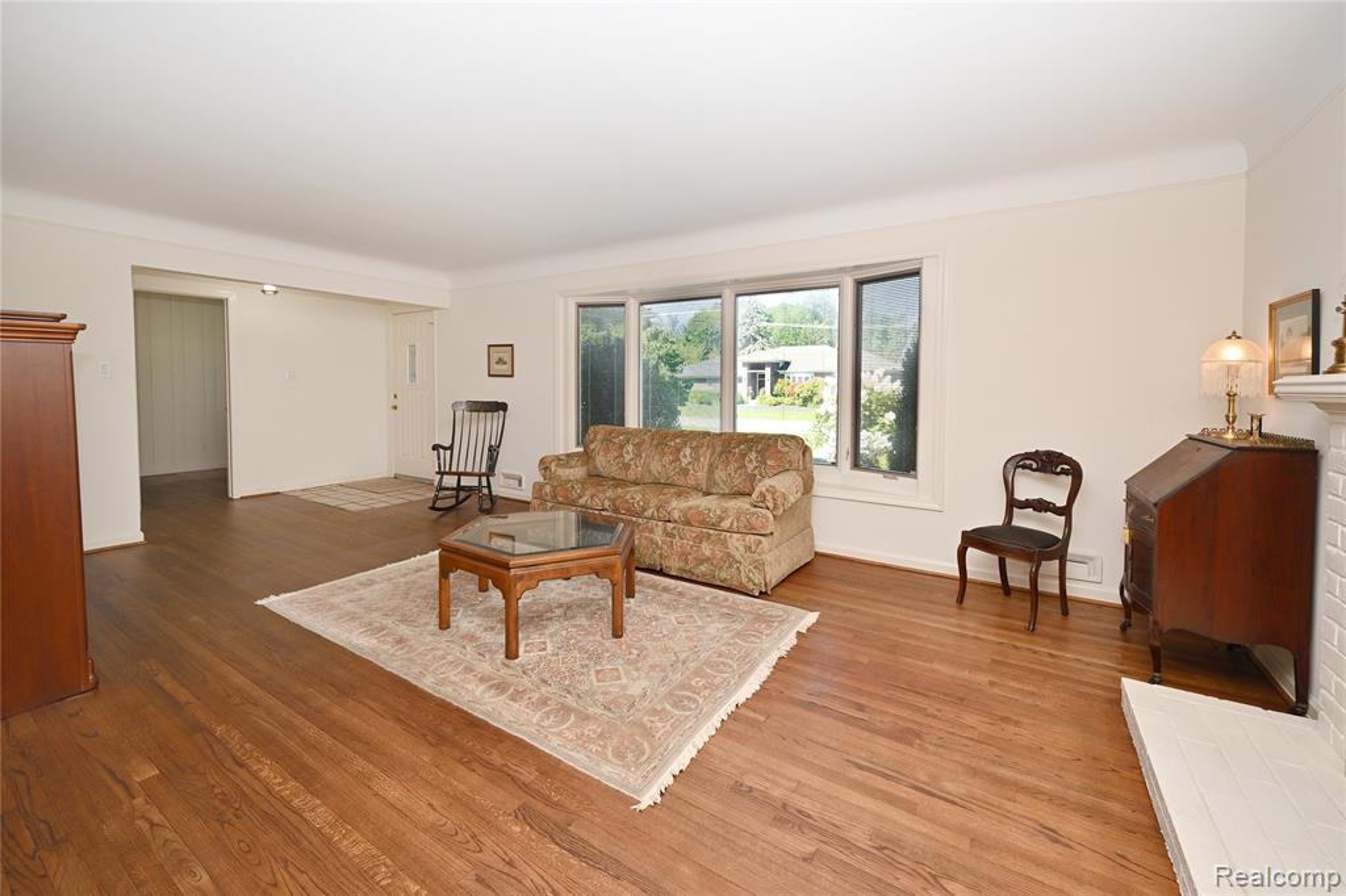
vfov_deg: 81.2
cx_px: 673
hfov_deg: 104.3
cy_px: 448
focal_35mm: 14
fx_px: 523
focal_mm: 14
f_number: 7.1
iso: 160
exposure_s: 1/60
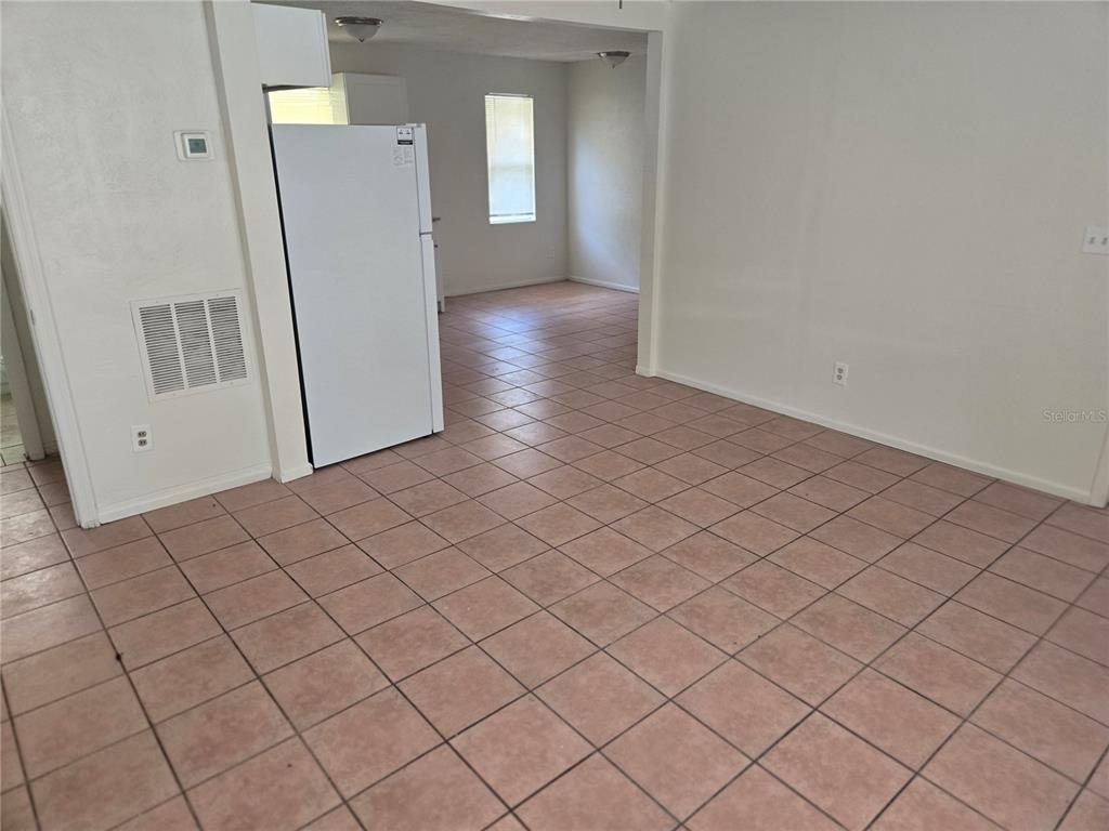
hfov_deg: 73.9
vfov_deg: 58.9
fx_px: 737
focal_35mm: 23
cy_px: 416
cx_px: 554
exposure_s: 1/120
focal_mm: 5.4
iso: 320
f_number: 1.8
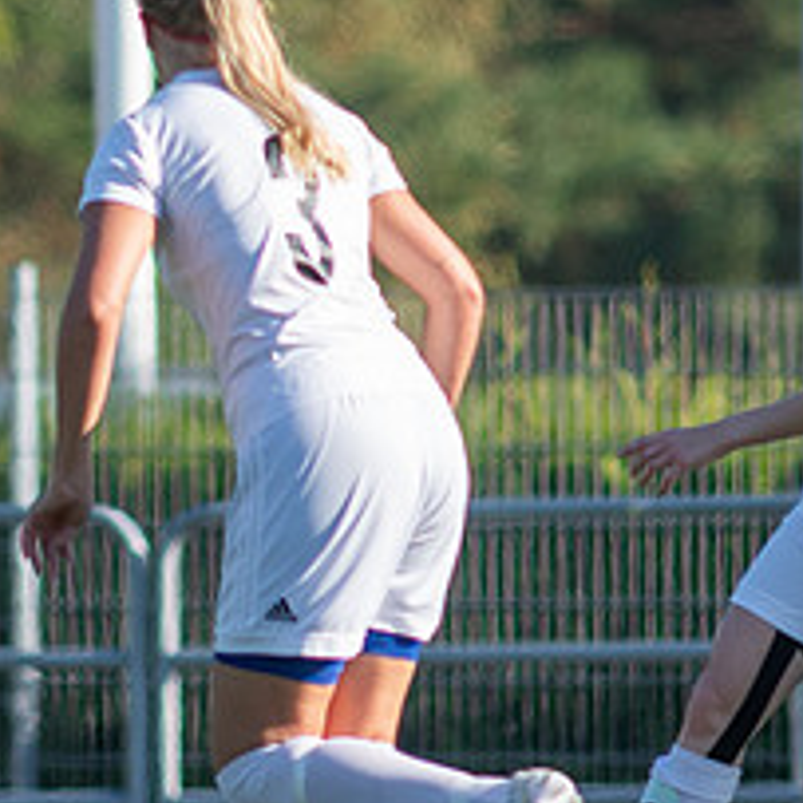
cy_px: 429
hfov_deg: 0.9
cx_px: -167
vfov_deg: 0.9
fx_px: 54091
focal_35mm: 2061
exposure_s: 1/1600
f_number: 3.5
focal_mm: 300
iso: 220
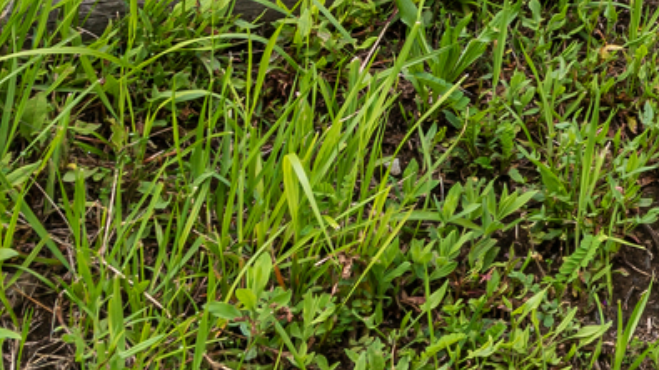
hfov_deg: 12.5
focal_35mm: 95
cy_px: -356
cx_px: 1840
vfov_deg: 11.5
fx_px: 1660
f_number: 9
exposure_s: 1/250
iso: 100
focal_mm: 14
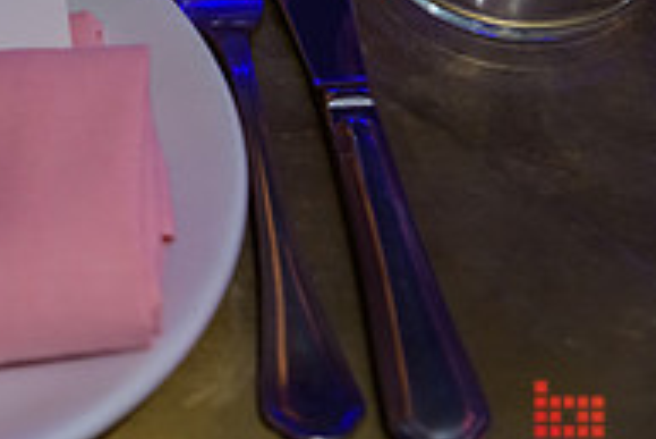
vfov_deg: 9.4
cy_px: -100
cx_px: -211
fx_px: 2626
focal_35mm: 144
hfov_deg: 13.7
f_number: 3.2
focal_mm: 48
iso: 1000
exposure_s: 1/125
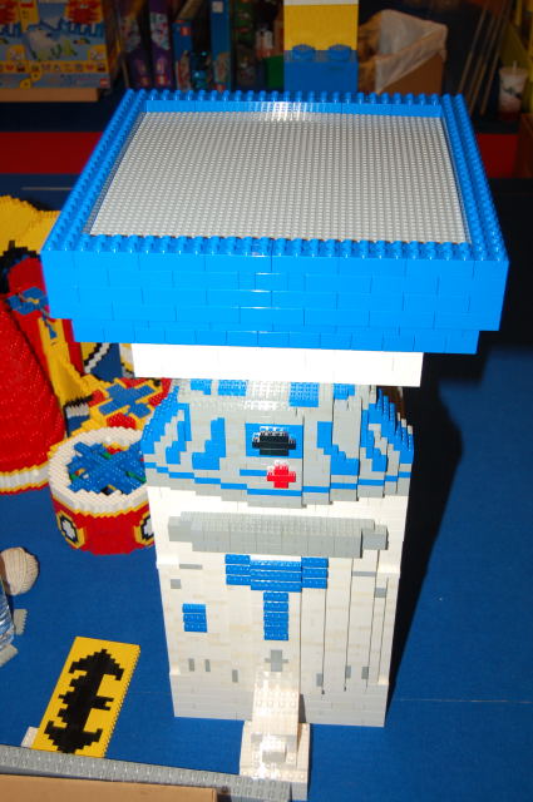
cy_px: 401
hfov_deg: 29.8
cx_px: 266
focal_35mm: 45
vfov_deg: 43.7
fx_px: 1002
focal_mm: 30
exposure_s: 1/60
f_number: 4.2
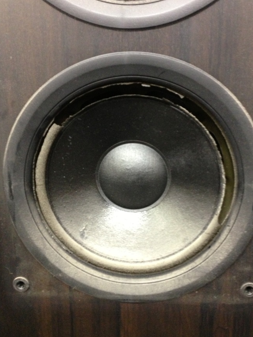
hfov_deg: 36.8
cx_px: 133
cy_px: 168
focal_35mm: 39
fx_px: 380
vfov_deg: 47.9
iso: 400
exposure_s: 1/15
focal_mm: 4.13
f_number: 2.4
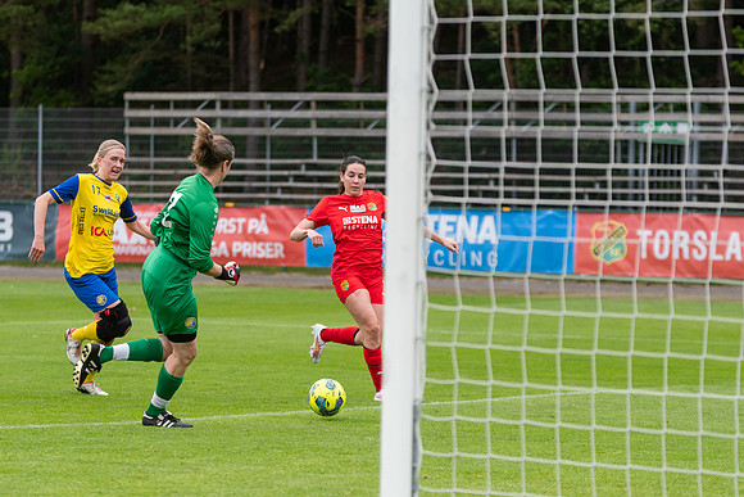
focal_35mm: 172
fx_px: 3559
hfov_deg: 11.9
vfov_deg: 8.0
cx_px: 372
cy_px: 248
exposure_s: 1/1250
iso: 250
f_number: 3.2
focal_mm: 112
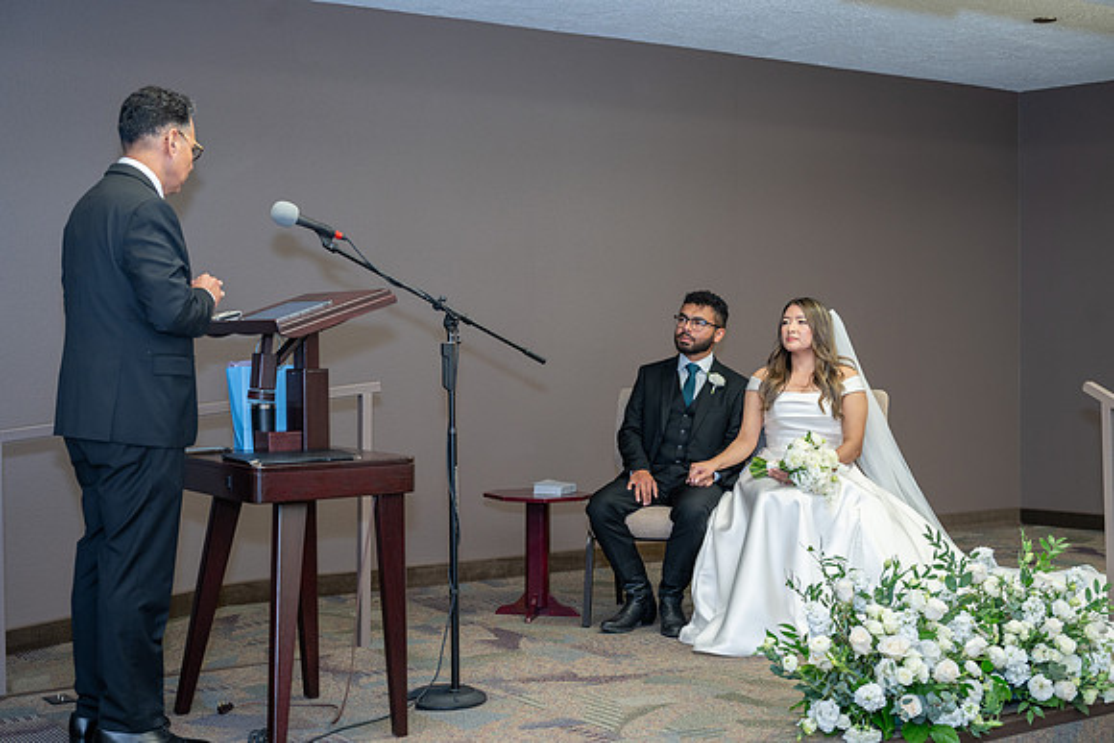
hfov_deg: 40.2
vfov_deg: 27.5
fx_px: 1520
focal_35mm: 49
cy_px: 372
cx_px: 557
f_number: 4
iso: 400
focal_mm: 49
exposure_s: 1/40
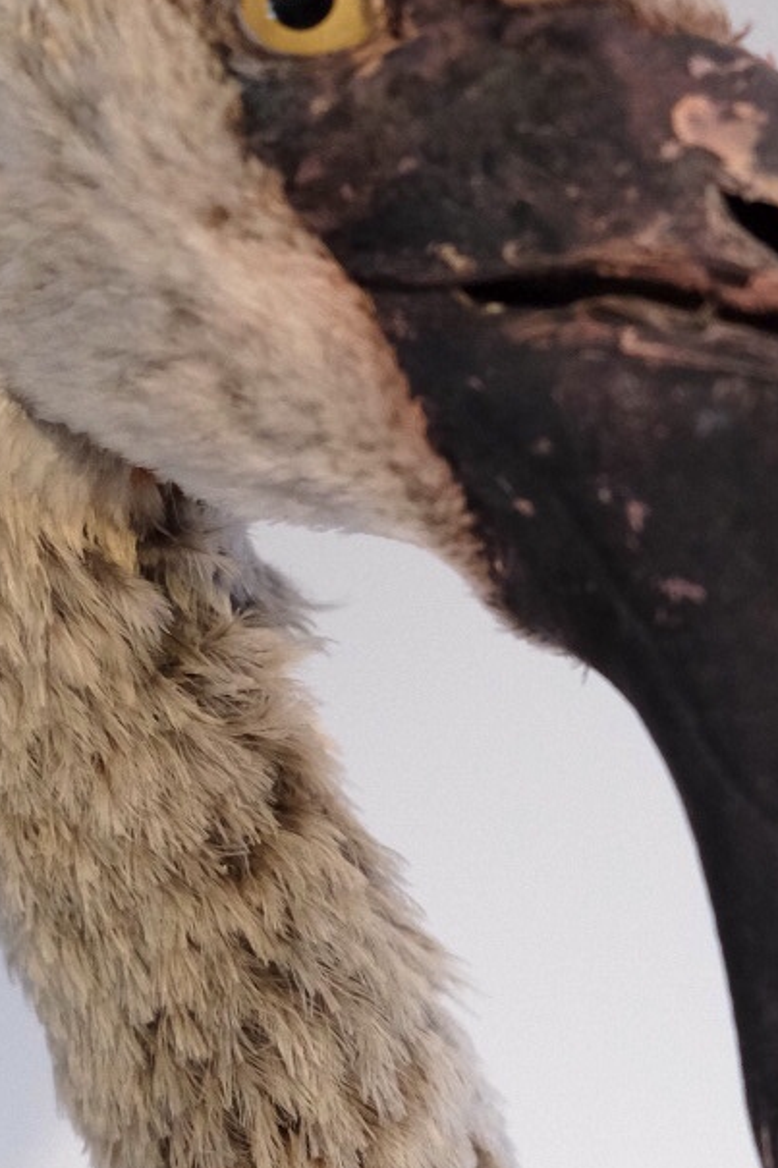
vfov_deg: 22.4
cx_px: 303
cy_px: 687
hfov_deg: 15.0
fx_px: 2951
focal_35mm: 91
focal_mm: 20.5
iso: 1600
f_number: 3.6
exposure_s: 1/125
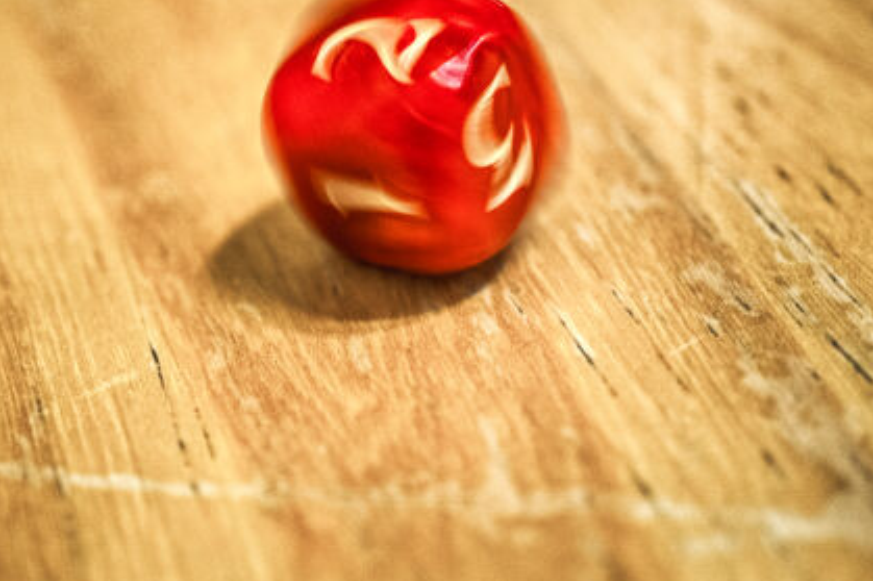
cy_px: 251
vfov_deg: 18.6
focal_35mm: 73
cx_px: 335
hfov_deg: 27.6
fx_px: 1769
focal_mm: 30
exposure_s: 1/60
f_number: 4
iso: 800
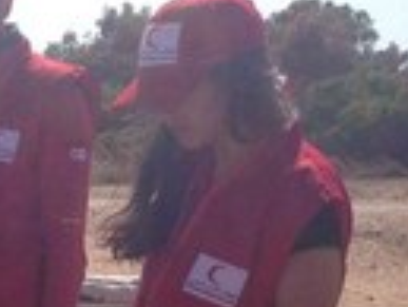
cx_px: -376
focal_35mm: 163
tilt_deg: -15.4
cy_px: 522
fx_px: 1923
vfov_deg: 8.8
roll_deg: -1.9
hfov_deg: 11.1
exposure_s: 1/2208
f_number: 2.4
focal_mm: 4.28
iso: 50
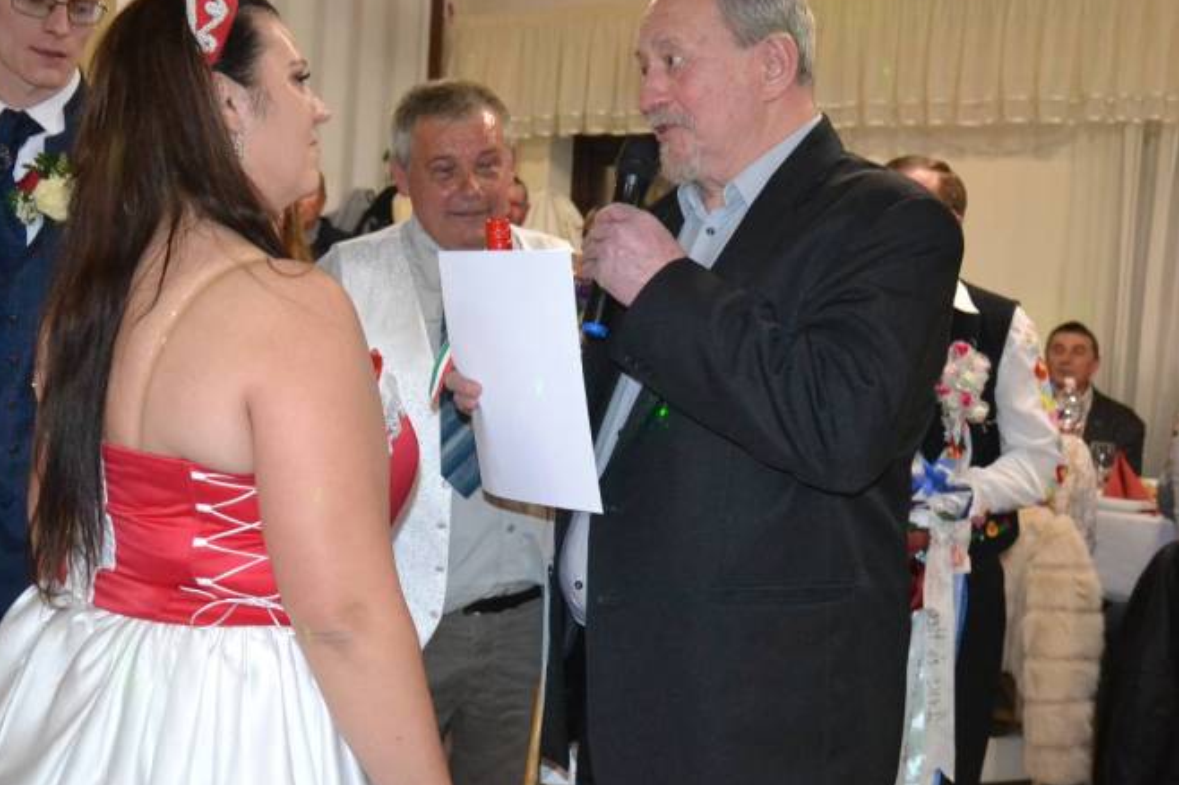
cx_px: 582
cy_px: 363
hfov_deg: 43.1
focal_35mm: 46
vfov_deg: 29.4
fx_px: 1493
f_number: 4
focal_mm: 25
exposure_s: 1/60
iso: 3200
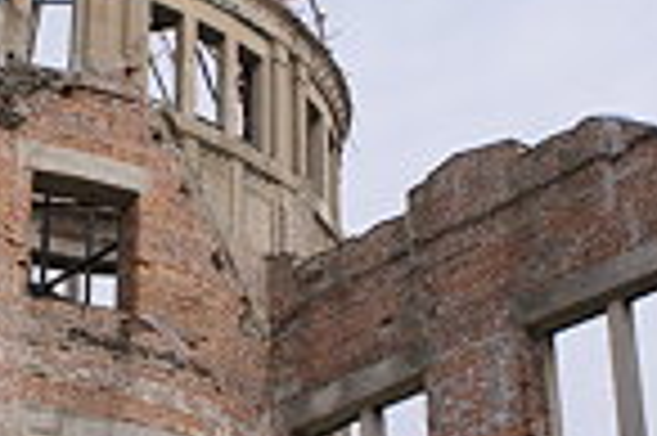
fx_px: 1859
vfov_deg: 13.3
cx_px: 189
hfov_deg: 19.9
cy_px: 321
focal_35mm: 102
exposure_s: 1/640
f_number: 11
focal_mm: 22
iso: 400
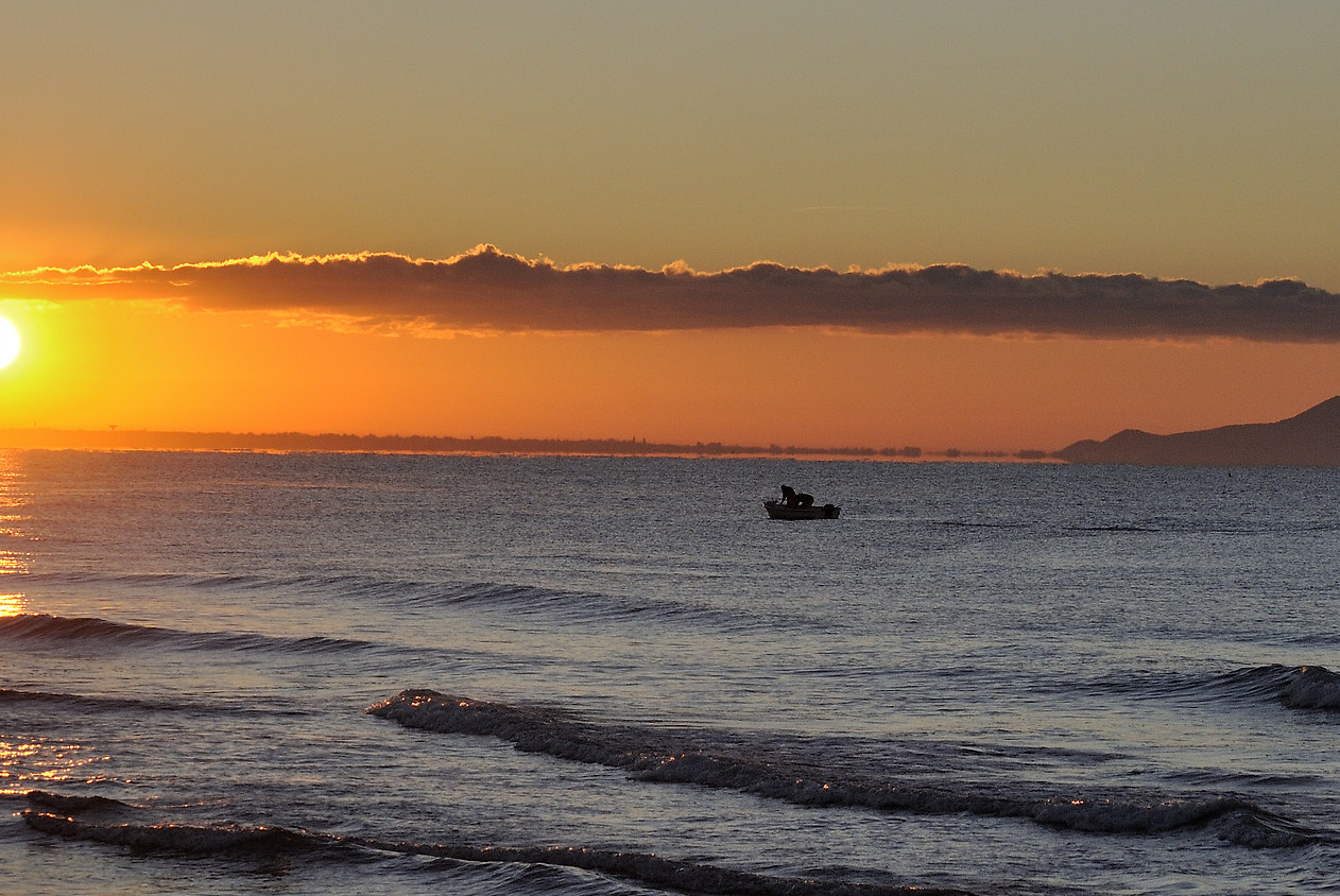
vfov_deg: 8.8
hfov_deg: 13.1
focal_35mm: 157
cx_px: 858
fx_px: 5847
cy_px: 645
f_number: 8
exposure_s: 1/400
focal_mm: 55
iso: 100
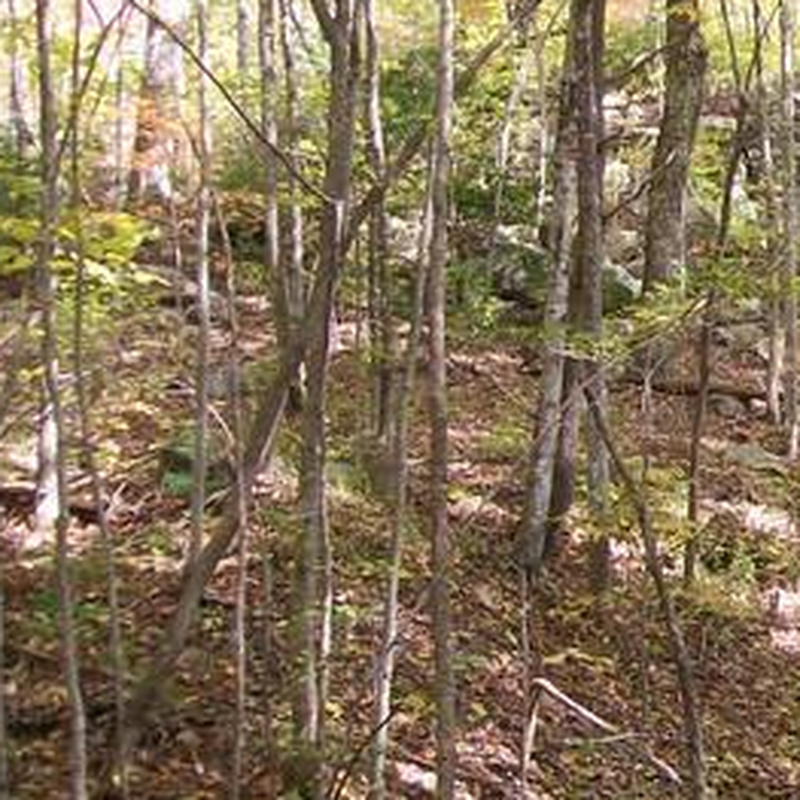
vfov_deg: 20.1
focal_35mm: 86
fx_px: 2249
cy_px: 297
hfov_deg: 18.7
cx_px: 1043
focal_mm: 6
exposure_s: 1/89.1
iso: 140
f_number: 2.7
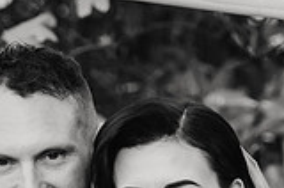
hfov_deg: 4.0
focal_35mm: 516
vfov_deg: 2.6
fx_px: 4063
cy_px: 289
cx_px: 105
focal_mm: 122
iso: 500
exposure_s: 1/200
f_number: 2.8
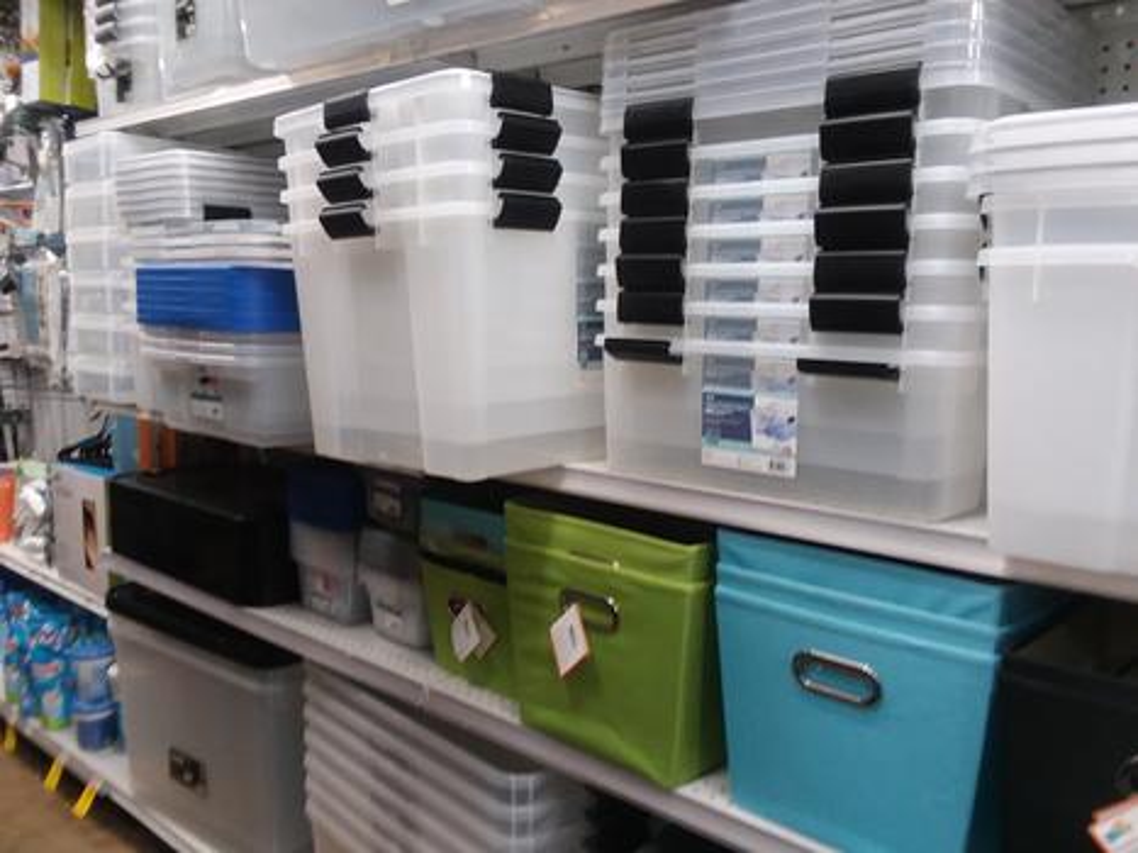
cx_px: 569
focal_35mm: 29
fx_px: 953
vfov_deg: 48.2
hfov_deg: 61.7
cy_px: 426
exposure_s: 1/30
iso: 125
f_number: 1.9
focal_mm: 2.47
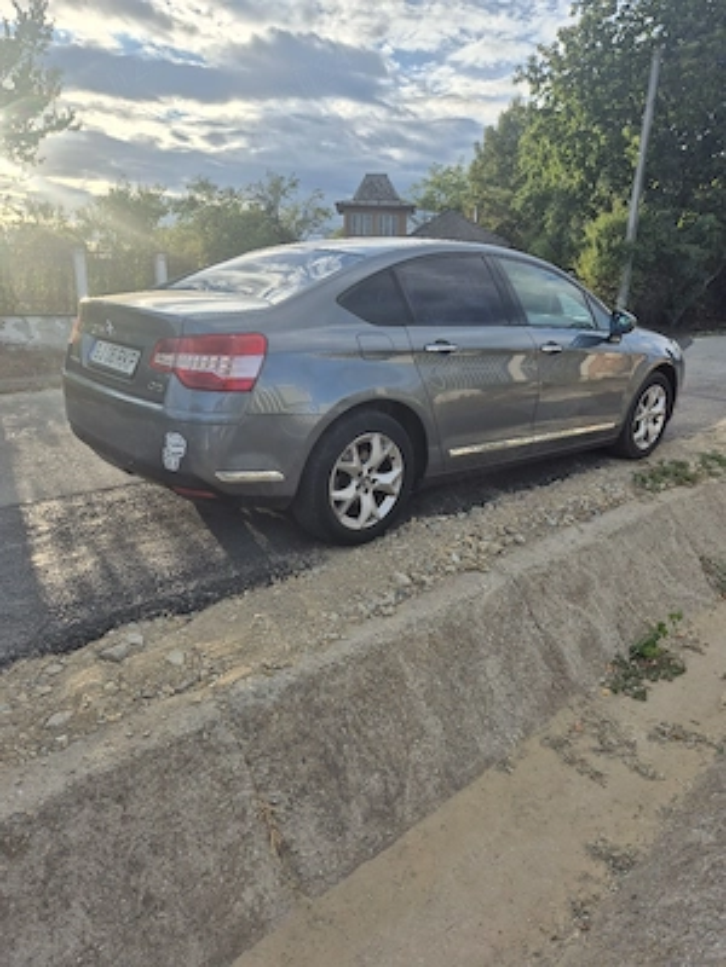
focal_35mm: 23
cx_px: 363
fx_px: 643
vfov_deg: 73.9
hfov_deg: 58.9
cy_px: 484
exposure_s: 1/1250
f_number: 1.8
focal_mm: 5.4
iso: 25
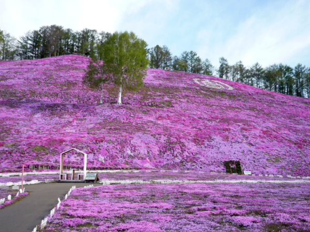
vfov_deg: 37.7
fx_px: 340
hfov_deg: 49.0
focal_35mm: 38
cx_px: 155
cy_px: 116
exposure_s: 1/640
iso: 100
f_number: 2.9
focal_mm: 6.3
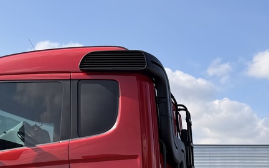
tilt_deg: -1.2
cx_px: 273
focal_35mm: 67
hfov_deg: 28.6
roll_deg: -1.2
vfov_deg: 18.3
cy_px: 209
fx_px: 491
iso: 80
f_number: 1.78
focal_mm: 6.76
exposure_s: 1/3584
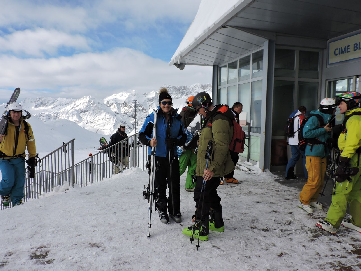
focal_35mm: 24
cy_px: 136
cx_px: 180
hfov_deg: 71.6
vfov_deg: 56.8
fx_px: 250
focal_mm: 4.3
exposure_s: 1/1250
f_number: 3.7
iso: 100
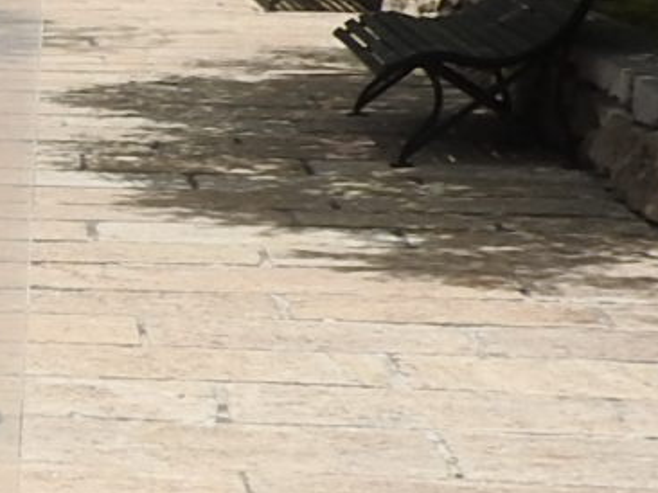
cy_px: 220
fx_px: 2830
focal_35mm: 149
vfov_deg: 9.9
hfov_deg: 11.2
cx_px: -908
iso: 100
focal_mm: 4.3
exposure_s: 1/1000
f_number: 3.3
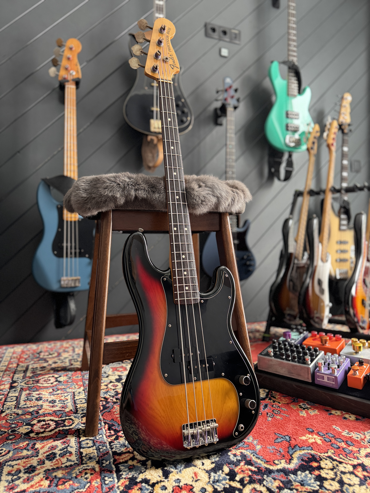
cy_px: 246
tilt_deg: +0.0
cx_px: 185
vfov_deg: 71.6
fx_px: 342
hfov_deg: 56.8
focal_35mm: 24
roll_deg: +0.0
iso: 500
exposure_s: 1/60
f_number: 1.78
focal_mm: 6.76
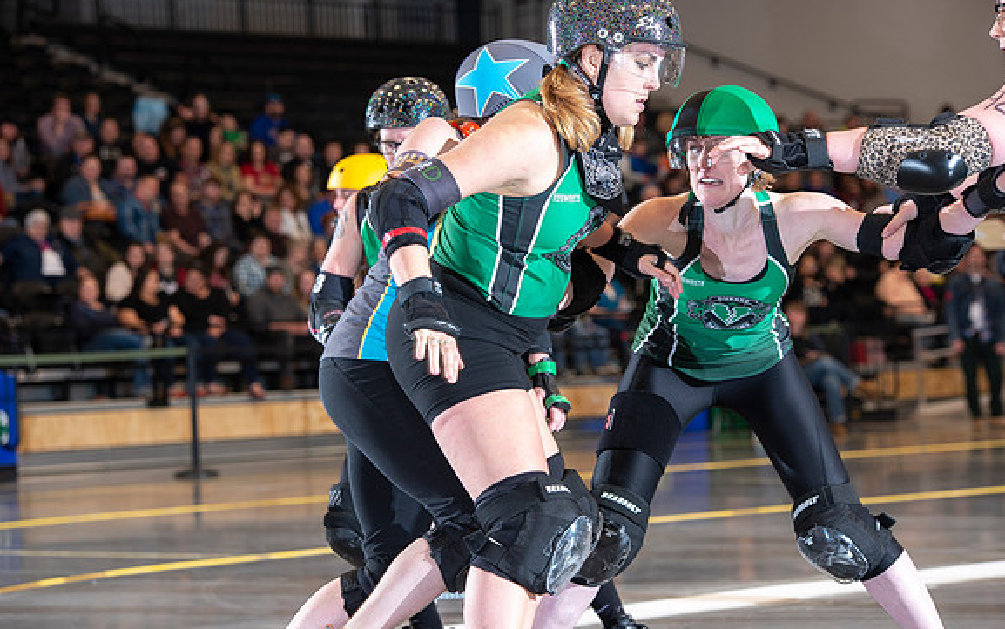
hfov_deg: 16.7
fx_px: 3425
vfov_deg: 10.5
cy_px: 313
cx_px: 503
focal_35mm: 125
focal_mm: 122
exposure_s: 1/160
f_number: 5.6
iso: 640
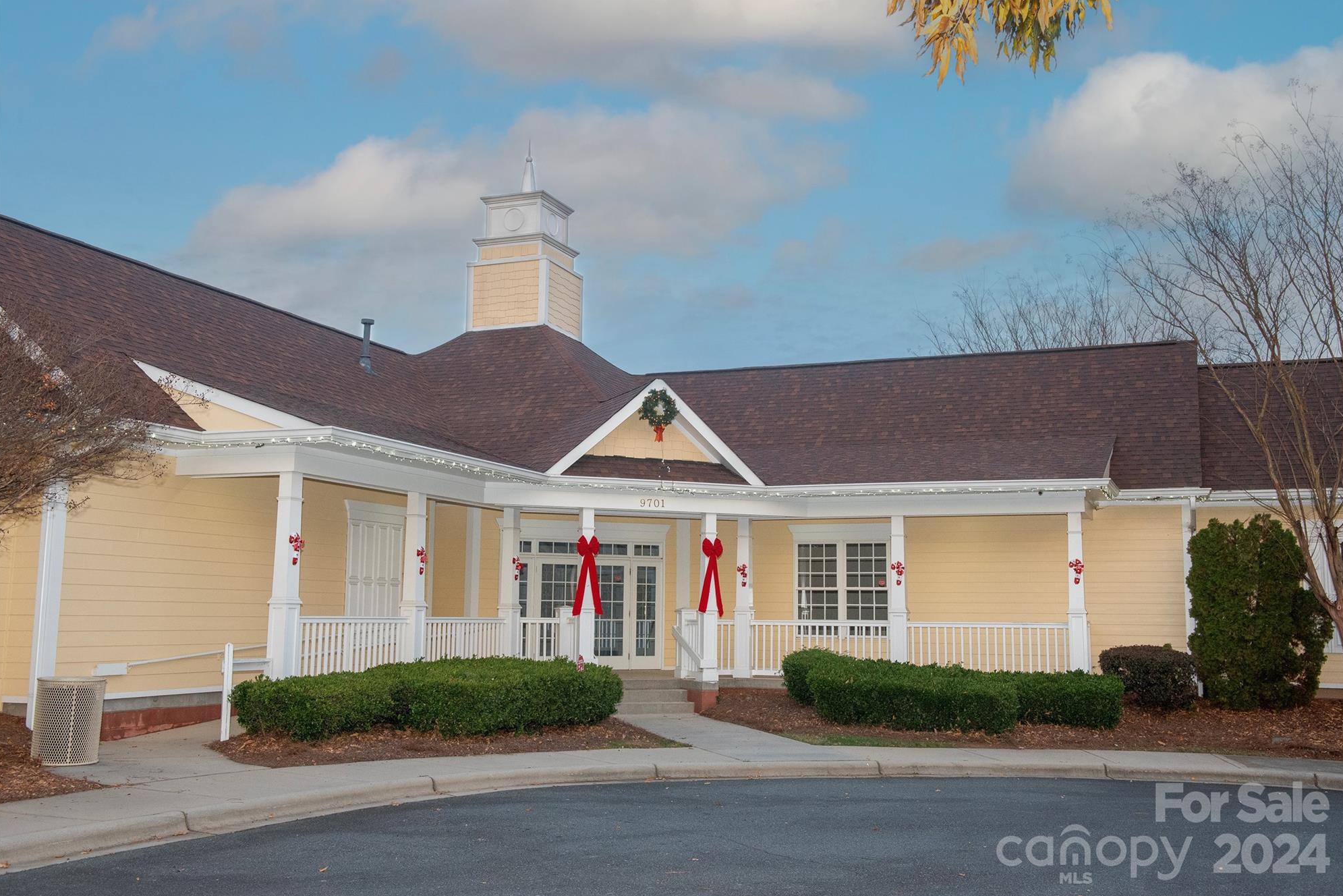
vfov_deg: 36.9
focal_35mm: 36
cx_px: 687
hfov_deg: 53.1
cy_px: 449
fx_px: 1343
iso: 1250
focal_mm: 35
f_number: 7.1
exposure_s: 1/200
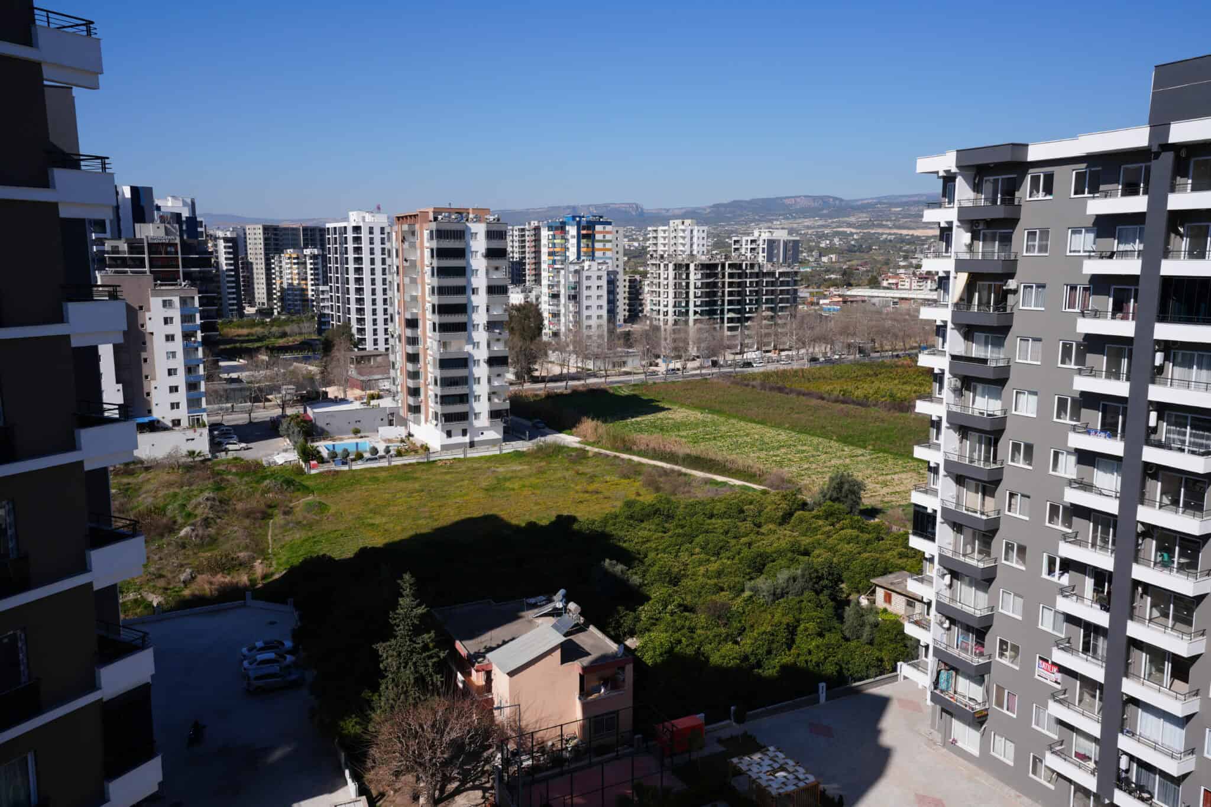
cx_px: 606
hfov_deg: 65.5
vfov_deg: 46.4
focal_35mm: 28
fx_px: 942
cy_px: 404
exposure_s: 1/250
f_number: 10
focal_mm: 28
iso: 100
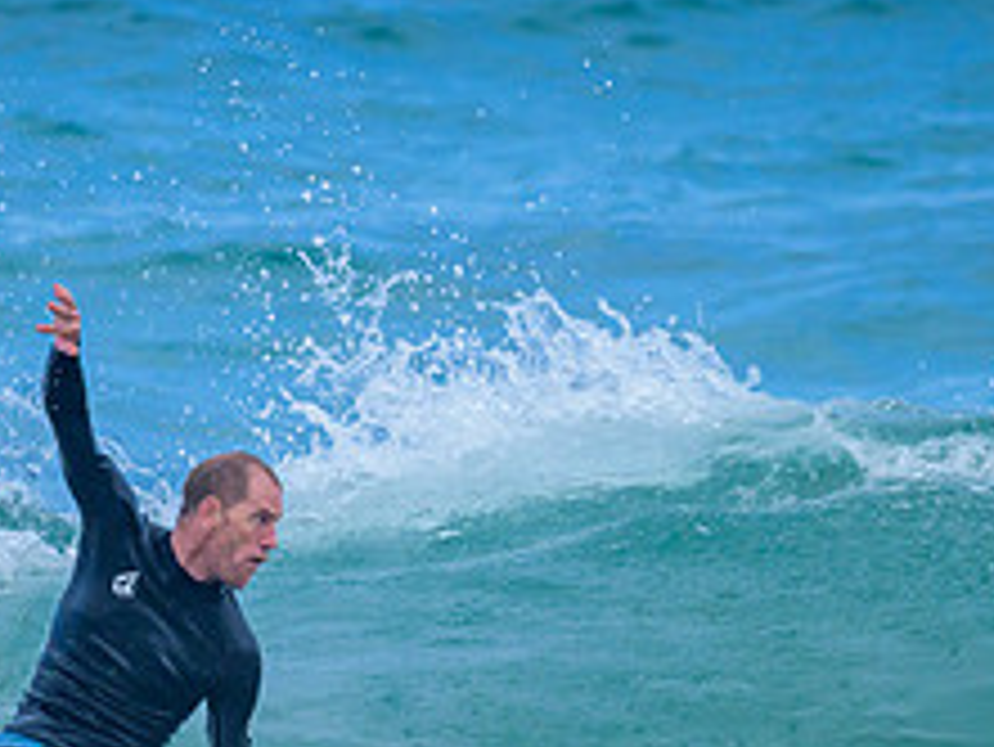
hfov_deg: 0.7
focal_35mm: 2778
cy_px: 666
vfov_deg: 0.5
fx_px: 79814
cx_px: 382
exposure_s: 1/3200
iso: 560
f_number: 6.3
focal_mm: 800
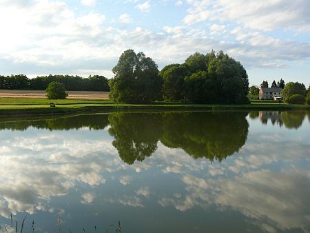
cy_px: 116
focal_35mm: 35
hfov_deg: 52.6
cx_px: 155
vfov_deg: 40.7
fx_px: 314
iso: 100
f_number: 5
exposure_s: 1/250
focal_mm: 7.4
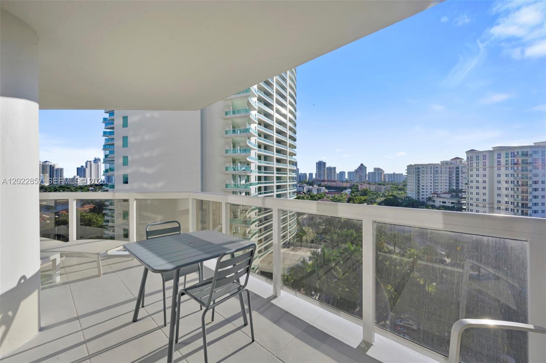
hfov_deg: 104.3
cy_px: 182
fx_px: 212
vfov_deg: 81.2
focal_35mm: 14
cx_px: 273
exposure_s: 1/40
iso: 100
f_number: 14
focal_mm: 14
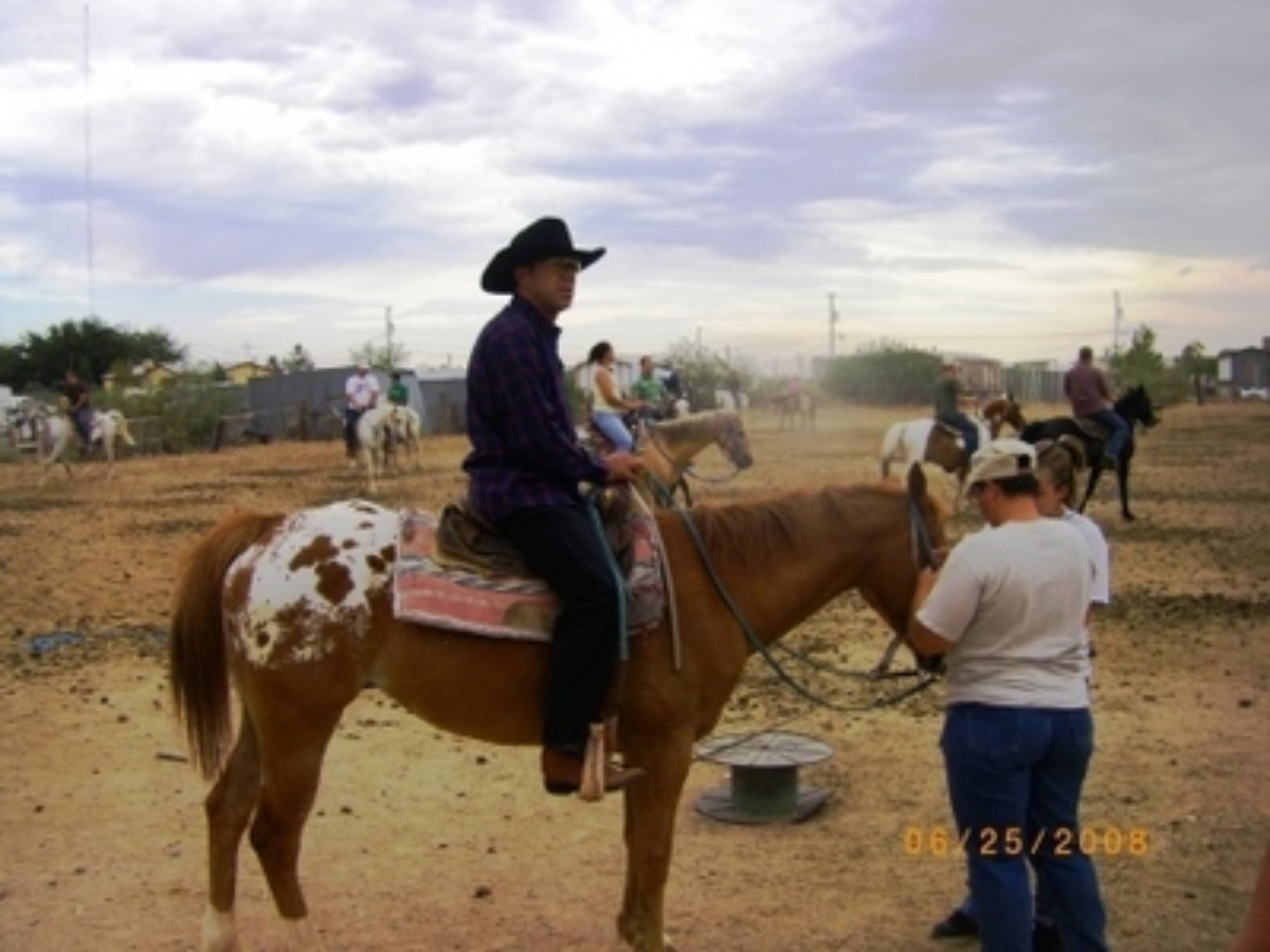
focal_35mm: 38
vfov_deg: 37.7
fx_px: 1394
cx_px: 635
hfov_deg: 49.0
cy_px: 476
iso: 64
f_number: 3.5
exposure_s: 1/320
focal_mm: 6.3
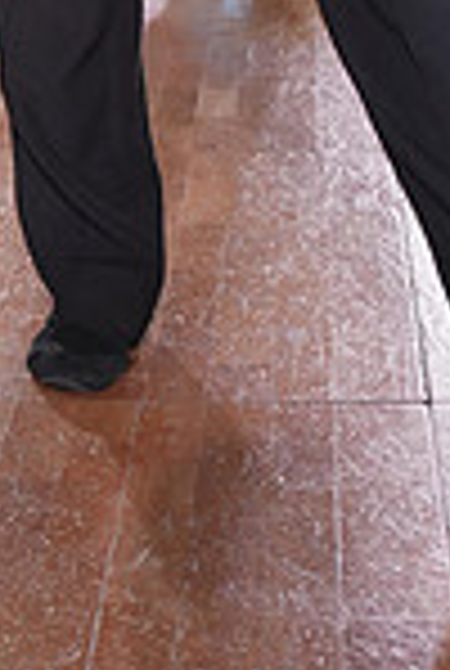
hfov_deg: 10.3
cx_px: -110
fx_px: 2463
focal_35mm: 132
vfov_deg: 14.4
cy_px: -355
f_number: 4
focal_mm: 34
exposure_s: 1/500
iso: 2000
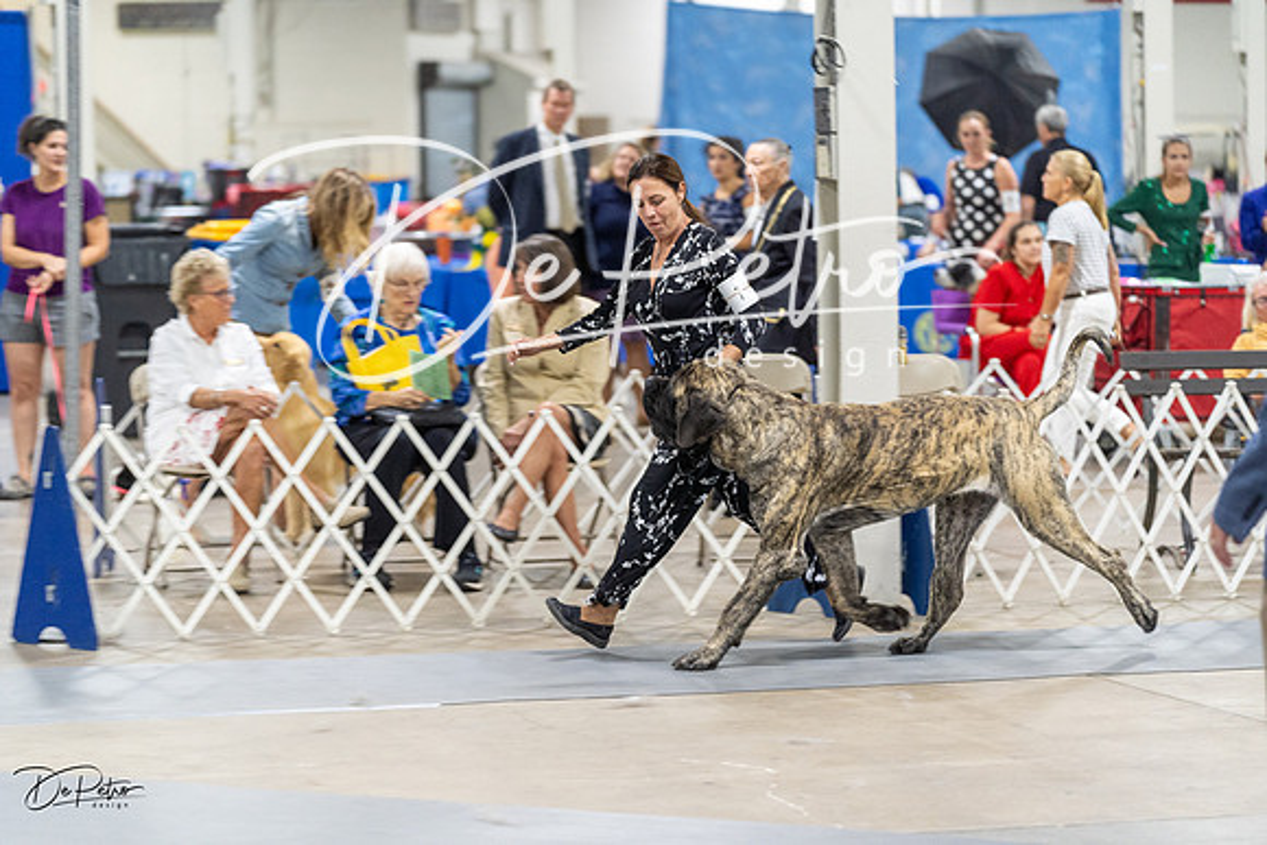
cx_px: 634
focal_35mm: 126
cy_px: 422
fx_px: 4435
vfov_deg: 10.9
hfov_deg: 16.3
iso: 2500
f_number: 2.8
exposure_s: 1/160
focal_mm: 126
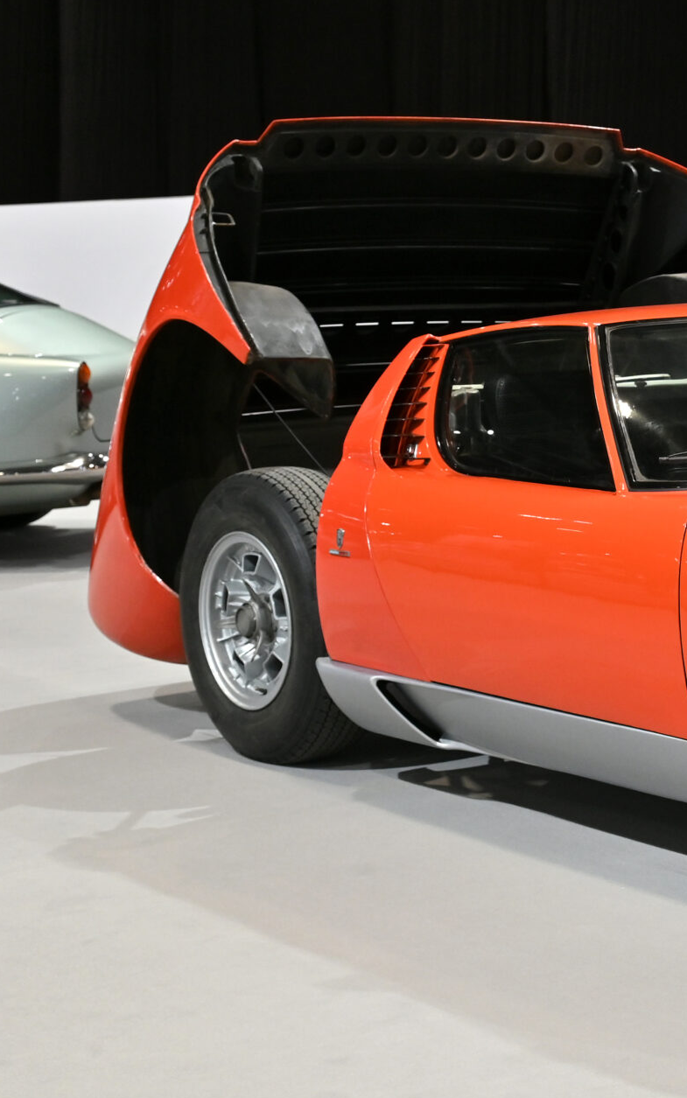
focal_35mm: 81
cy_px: 462
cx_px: 962
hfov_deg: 15.2
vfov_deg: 25.5
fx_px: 2425
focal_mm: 39
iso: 800
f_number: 5.6
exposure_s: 1/50
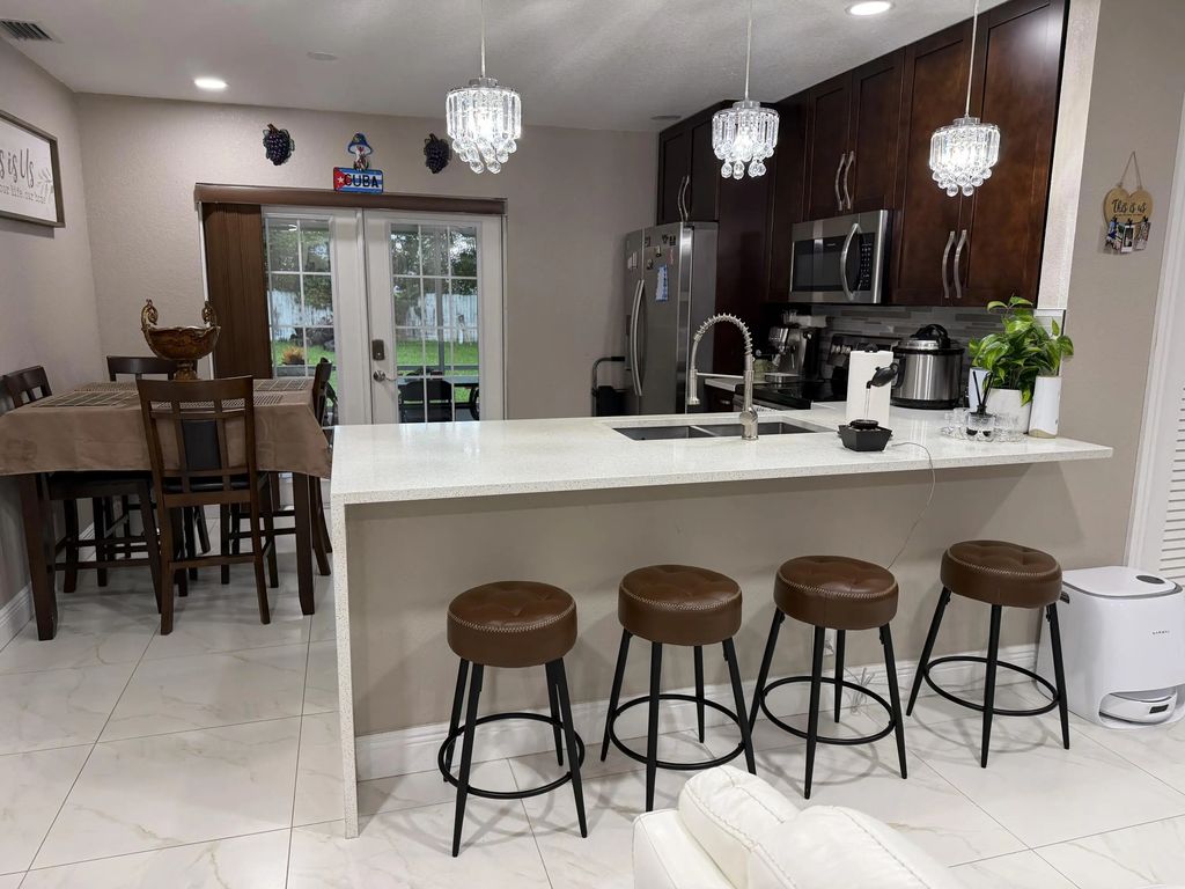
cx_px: 592
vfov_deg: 56.8
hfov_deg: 71.6
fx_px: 822
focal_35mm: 24
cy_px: 444
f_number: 1.78
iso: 160
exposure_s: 1/60
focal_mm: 6.76
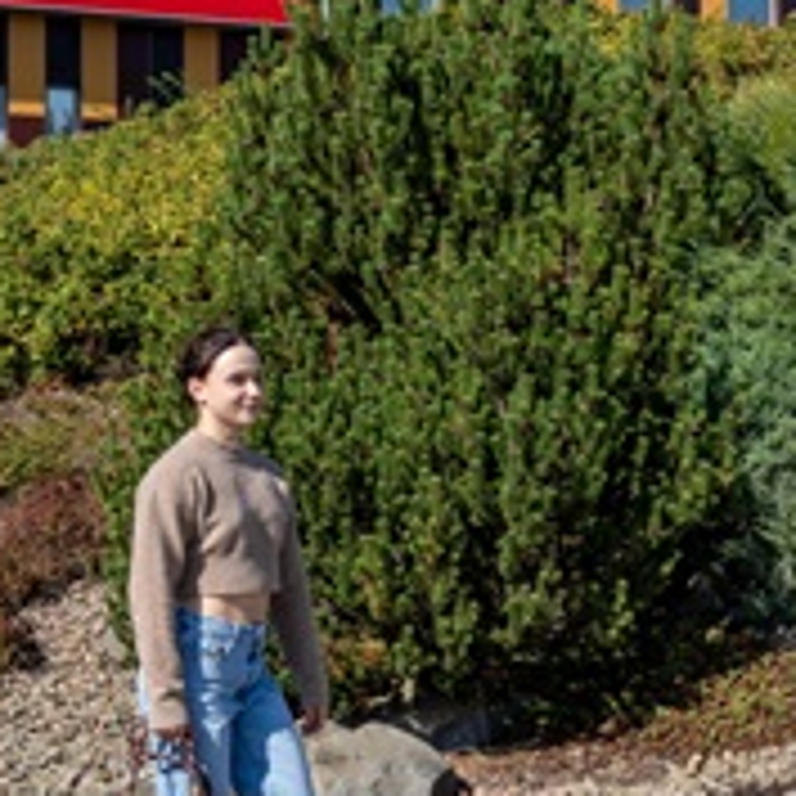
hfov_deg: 25.0
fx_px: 1795
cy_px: 355
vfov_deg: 25.0
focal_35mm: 69
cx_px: 355
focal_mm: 24
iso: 400
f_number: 16
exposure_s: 1/200
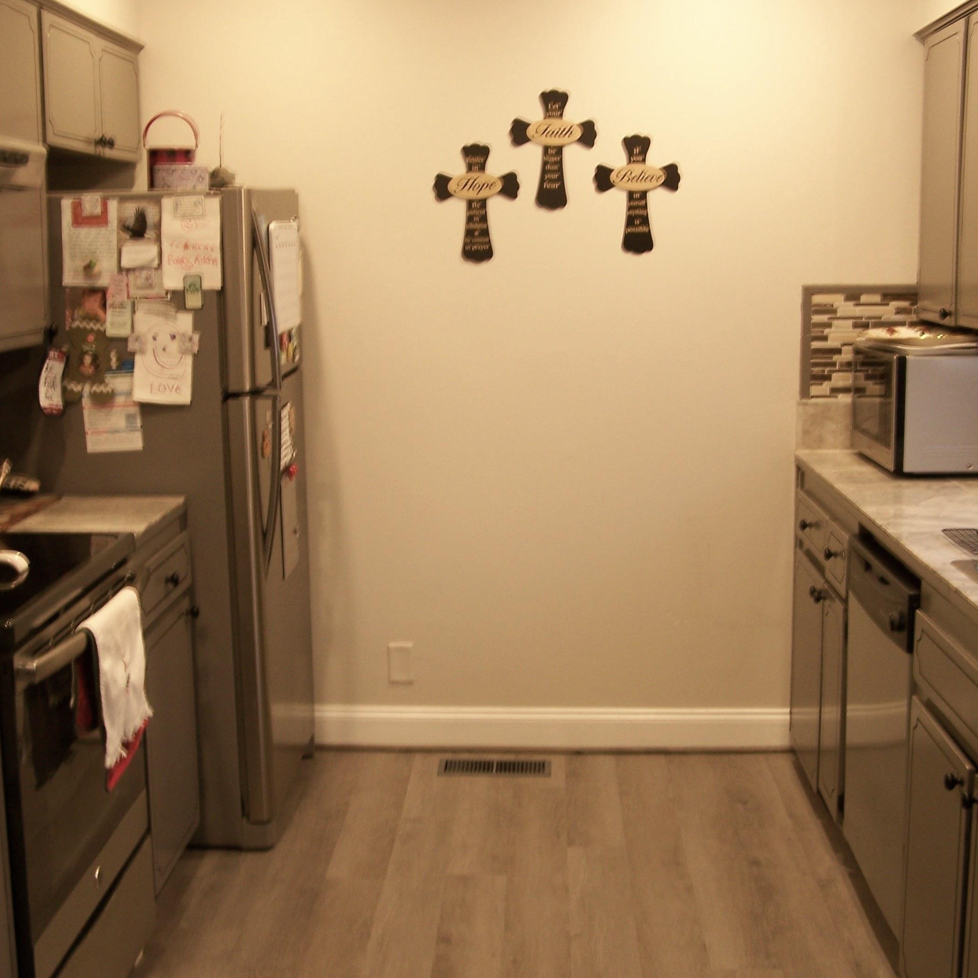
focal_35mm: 45
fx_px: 1438
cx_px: 473
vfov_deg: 37.6
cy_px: 491
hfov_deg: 37.5
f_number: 2.8
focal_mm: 6.3
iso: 80
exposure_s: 1/6
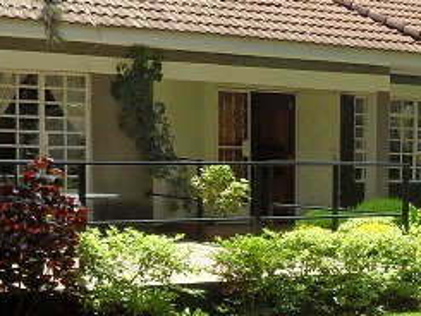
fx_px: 1192
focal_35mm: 98
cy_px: 259
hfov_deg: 18.7
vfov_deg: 15.0
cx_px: 541
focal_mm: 3.9
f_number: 4.6
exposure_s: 1/250
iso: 80
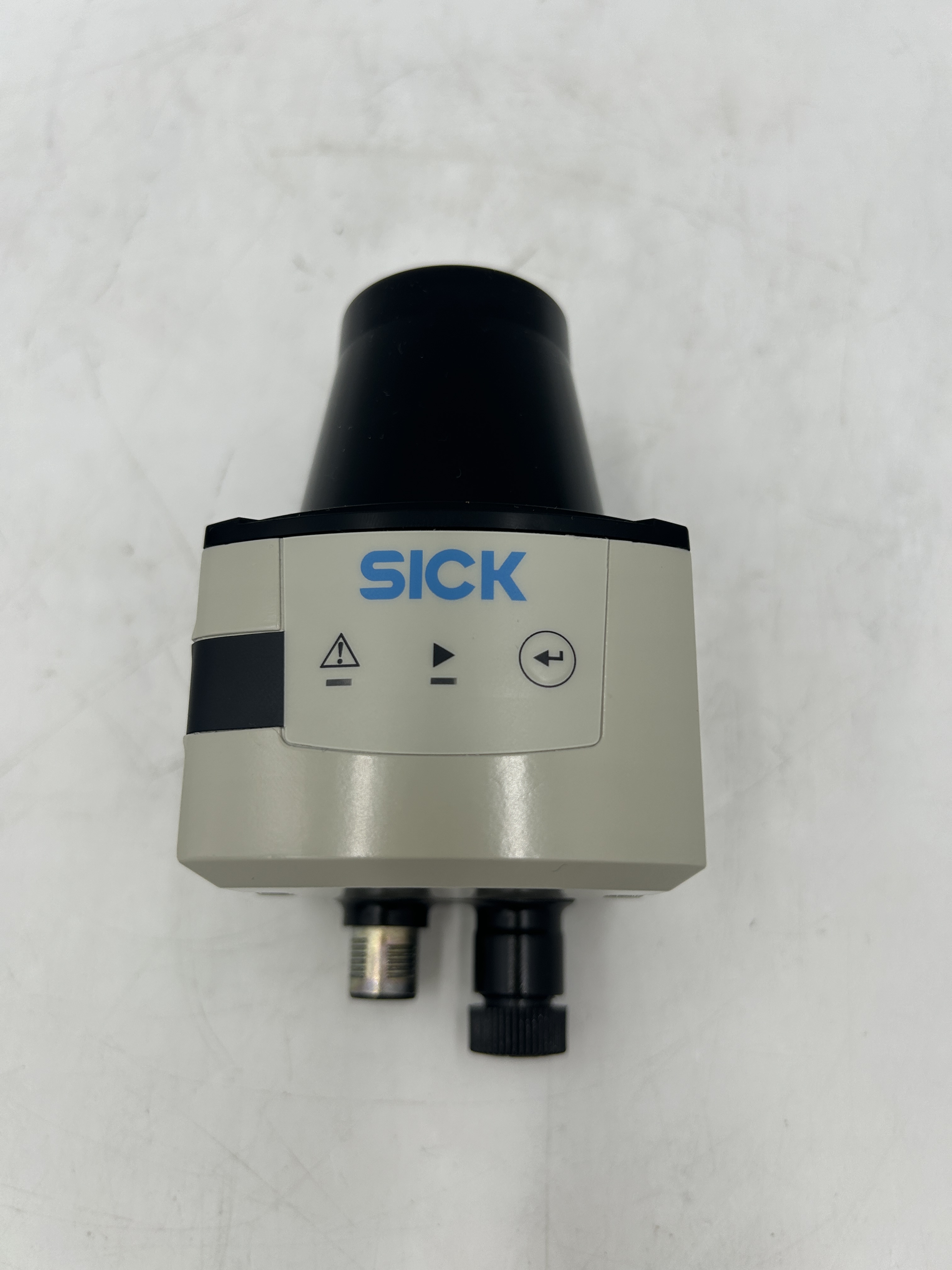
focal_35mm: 26
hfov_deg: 53.1
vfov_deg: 67.3
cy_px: 635
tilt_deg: -73.9
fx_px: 953
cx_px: 476
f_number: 1.5
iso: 50
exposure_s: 1/488
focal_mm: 5.7
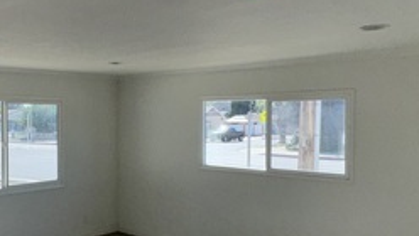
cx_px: 90
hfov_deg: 47.0
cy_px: 131
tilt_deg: -1.5
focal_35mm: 41
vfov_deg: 29.1
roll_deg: -0.2
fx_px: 456
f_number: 2.2
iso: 32
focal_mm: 2.22
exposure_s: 1/879
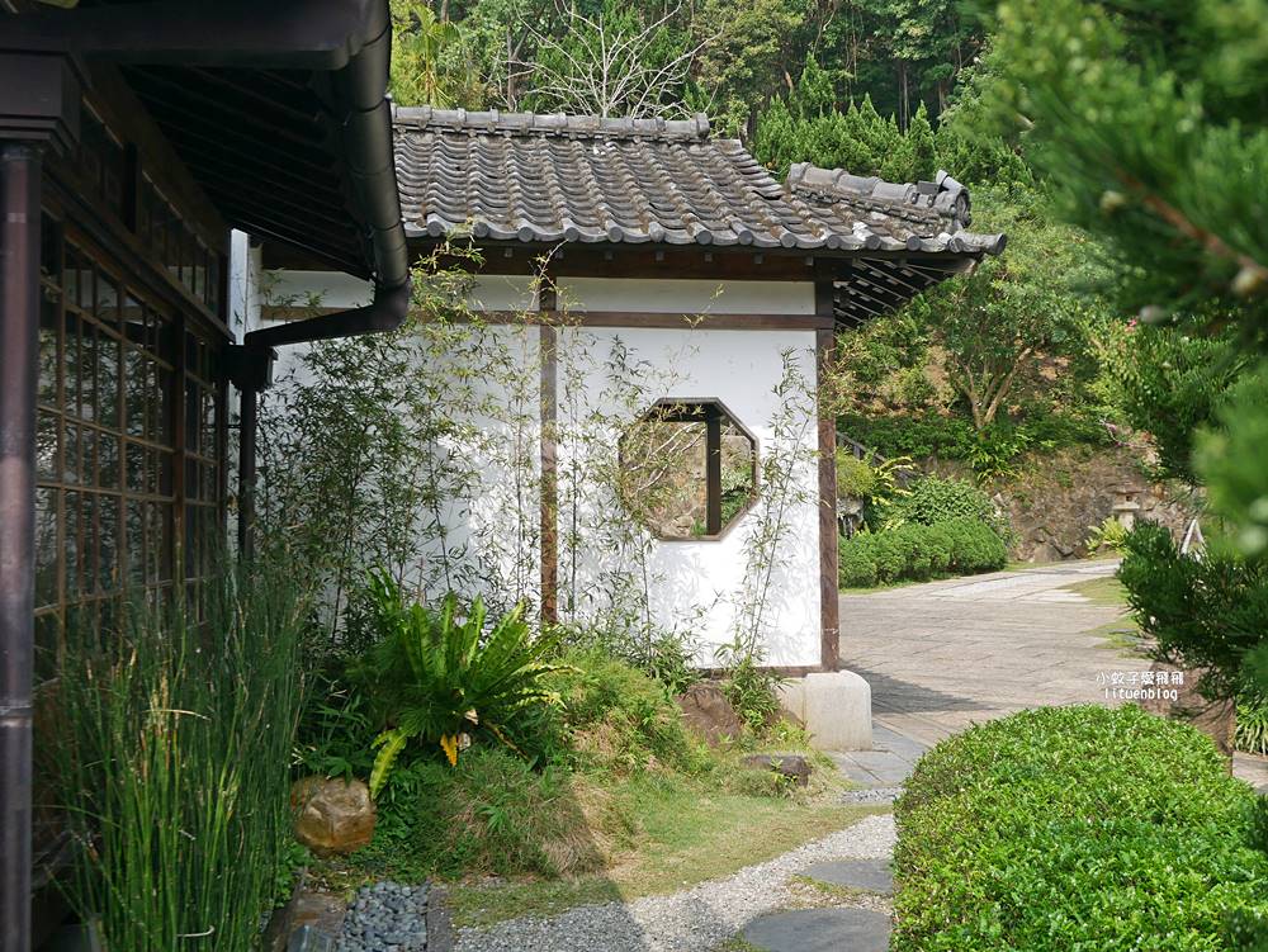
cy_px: 476
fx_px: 1393
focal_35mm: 38
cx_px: 634
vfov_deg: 37.8
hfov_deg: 49.0
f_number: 5.6
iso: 200
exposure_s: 1/640
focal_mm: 19
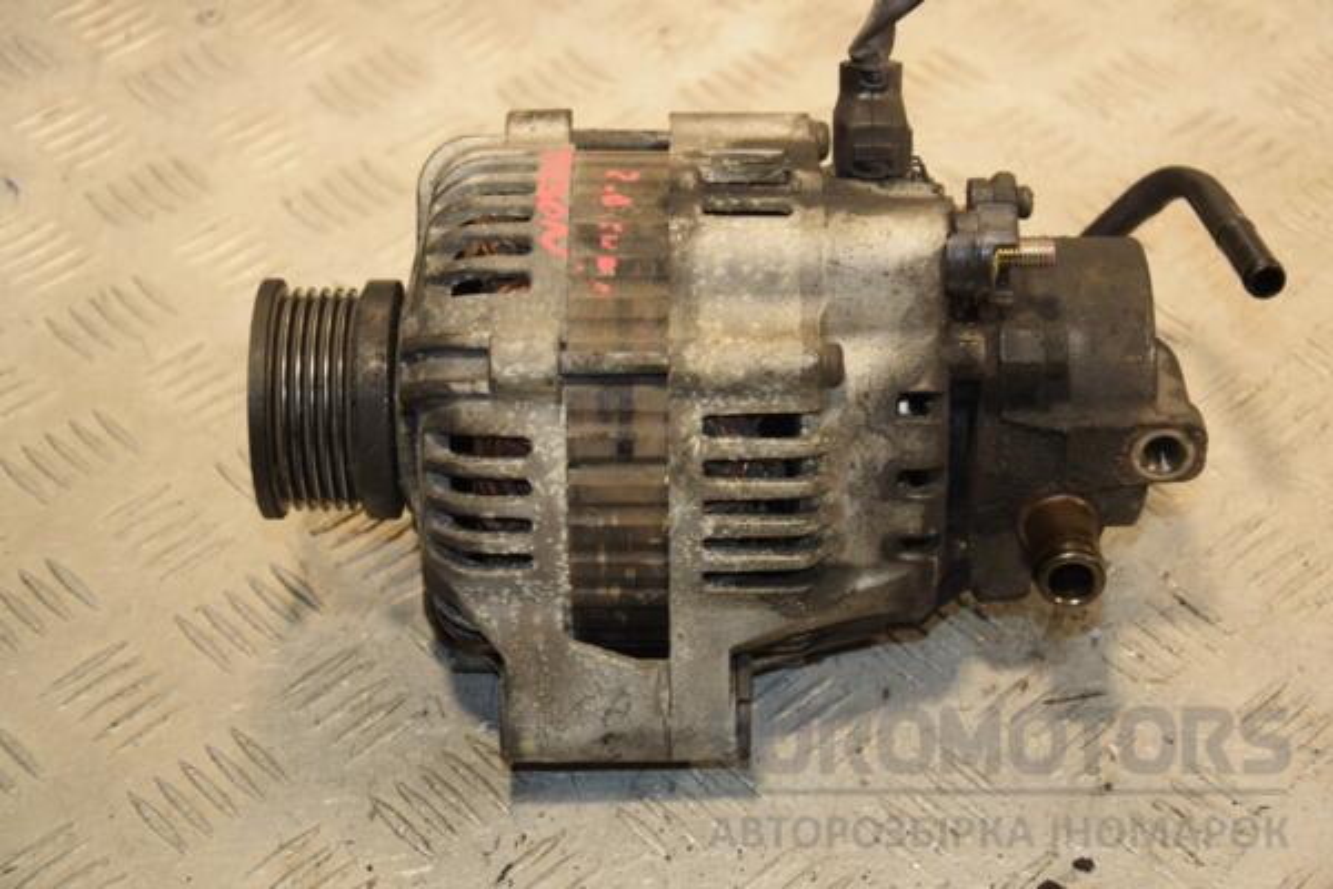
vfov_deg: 17.5
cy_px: 444
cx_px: 666
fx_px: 2888
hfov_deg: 26.0
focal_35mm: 78
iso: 800
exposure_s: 1/160
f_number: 5
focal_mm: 52
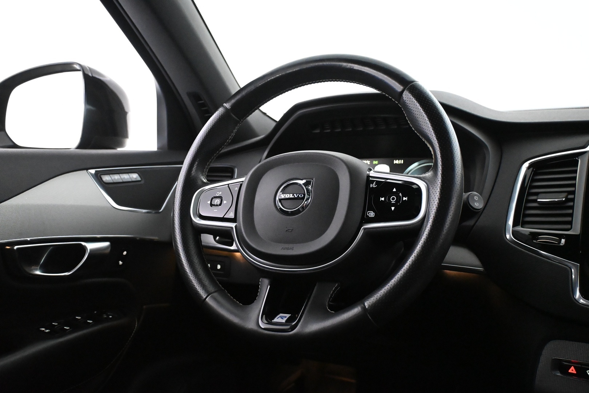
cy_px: 196
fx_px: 552
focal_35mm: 34
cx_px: 294
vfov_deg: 39.1
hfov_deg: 56.1
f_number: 4
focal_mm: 22.5
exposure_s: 1/60
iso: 7200
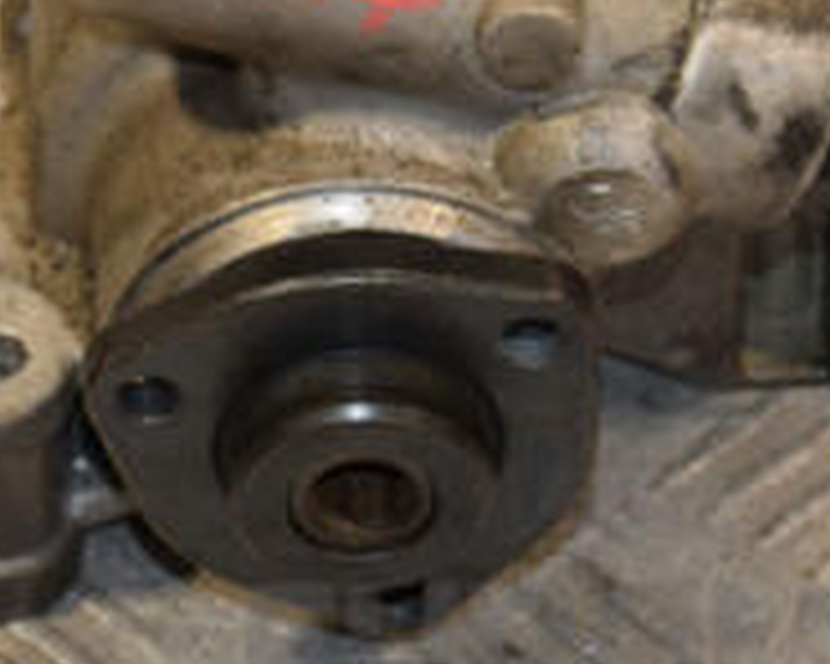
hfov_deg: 6.4
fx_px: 7394
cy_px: 54
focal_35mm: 301
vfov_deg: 5.1
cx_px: 162
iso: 800
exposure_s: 1/200
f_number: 7.1
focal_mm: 66
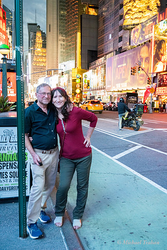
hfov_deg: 38.9
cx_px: 84
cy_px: 125
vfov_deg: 55.8
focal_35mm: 34
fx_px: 237
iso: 12800
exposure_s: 1/30
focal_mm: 34
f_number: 14
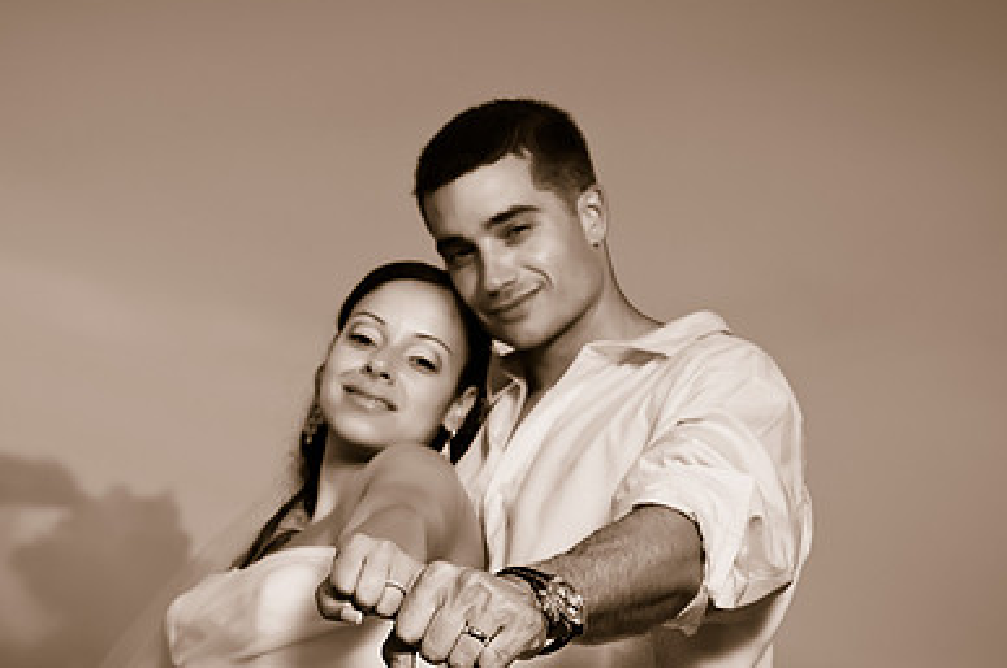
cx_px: 422
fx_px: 2514
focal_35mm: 90
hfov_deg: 22.6
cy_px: 379
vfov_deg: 15.1
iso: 800
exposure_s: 1/125
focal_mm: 60
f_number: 5.6
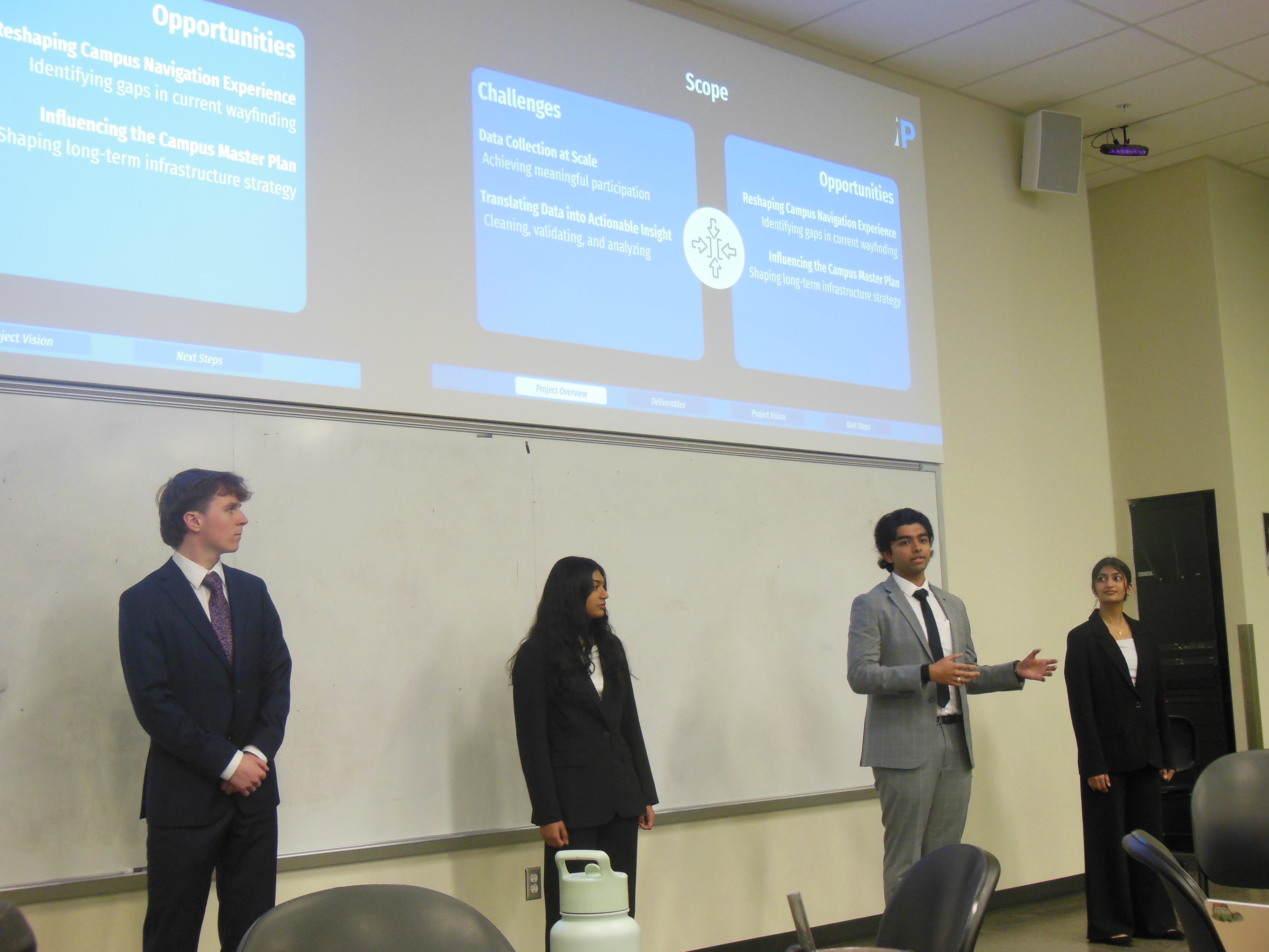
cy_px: 476
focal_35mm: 45
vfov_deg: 32.2
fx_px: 1650
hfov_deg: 42.1
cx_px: 634
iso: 400
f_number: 4.4
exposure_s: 1/15
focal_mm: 8
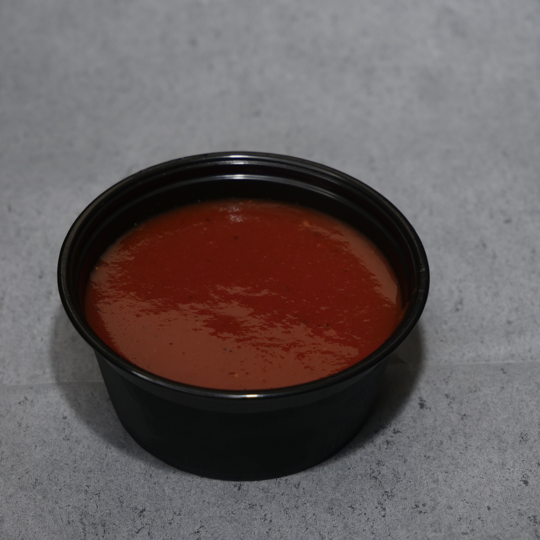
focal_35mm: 142
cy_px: 269
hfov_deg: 12.3
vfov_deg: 12.3
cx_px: 229
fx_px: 2506
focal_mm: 60
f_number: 5.6
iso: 400
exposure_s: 1/500
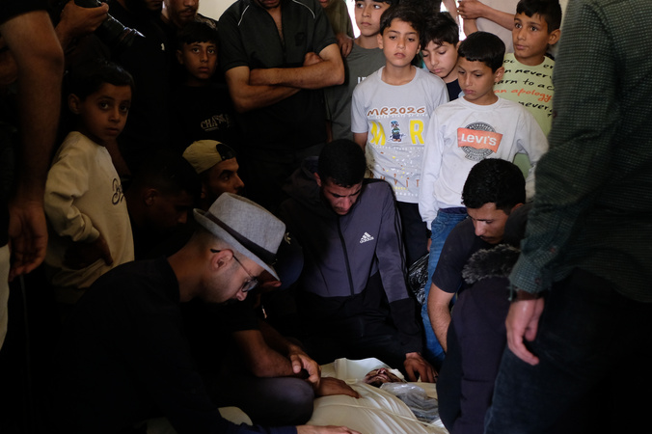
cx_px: 347
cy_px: 283
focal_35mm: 53
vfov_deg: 25.4
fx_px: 959
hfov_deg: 37.5
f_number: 2
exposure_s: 1/60
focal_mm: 23
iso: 1000
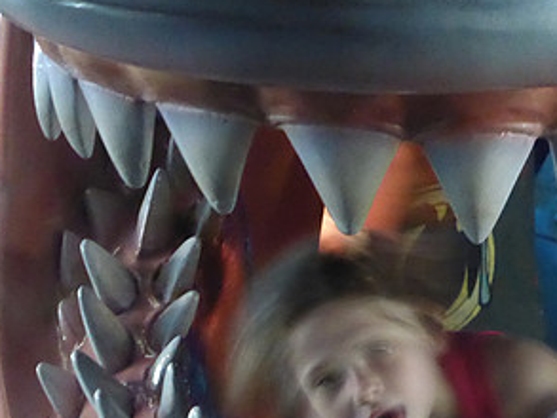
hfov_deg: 11.0
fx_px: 2898
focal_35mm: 180
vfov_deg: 8.2
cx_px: 420
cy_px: 358
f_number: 5.2
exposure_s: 1/4
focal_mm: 15.1
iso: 1600
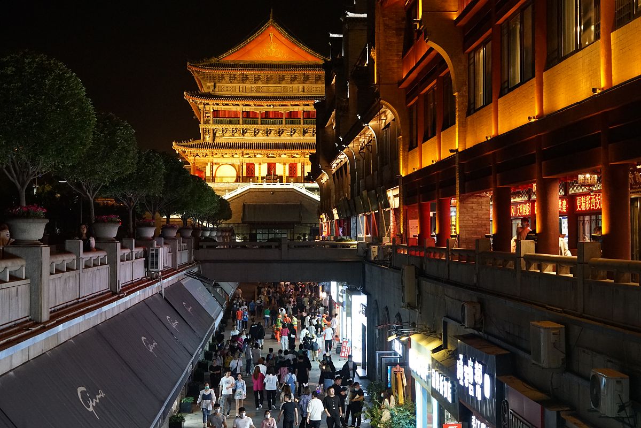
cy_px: 214
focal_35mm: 54
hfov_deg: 36.9
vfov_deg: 25.1
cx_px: 320
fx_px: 961
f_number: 6.3
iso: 4000
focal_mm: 54
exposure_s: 1/60
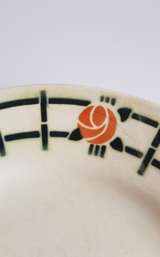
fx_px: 195
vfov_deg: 66.5
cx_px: 78
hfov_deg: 44.5
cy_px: 128
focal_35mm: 28
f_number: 1.8
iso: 40
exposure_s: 1/109
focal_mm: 3.95
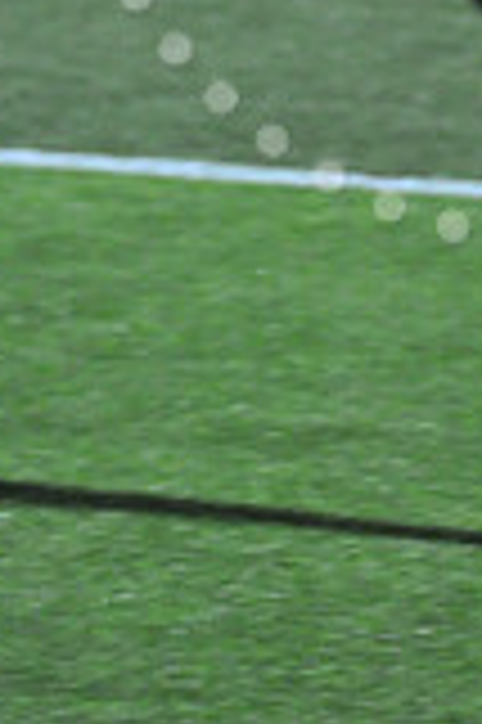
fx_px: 11592
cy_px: -292
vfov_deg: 3.6
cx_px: 586
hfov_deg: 2.4
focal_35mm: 576
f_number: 5.6
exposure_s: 1/200
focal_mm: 160
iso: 6400
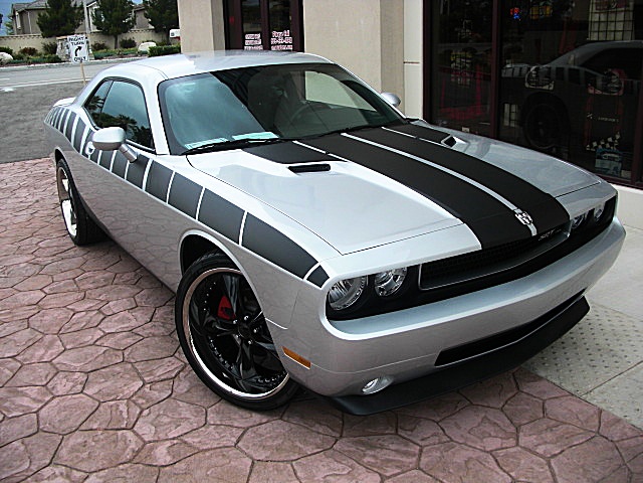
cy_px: 242
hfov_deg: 51.4
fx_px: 669
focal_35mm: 36
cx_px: 322
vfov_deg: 39.7
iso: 50
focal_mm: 6.3
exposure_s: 1/320
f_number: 2.8
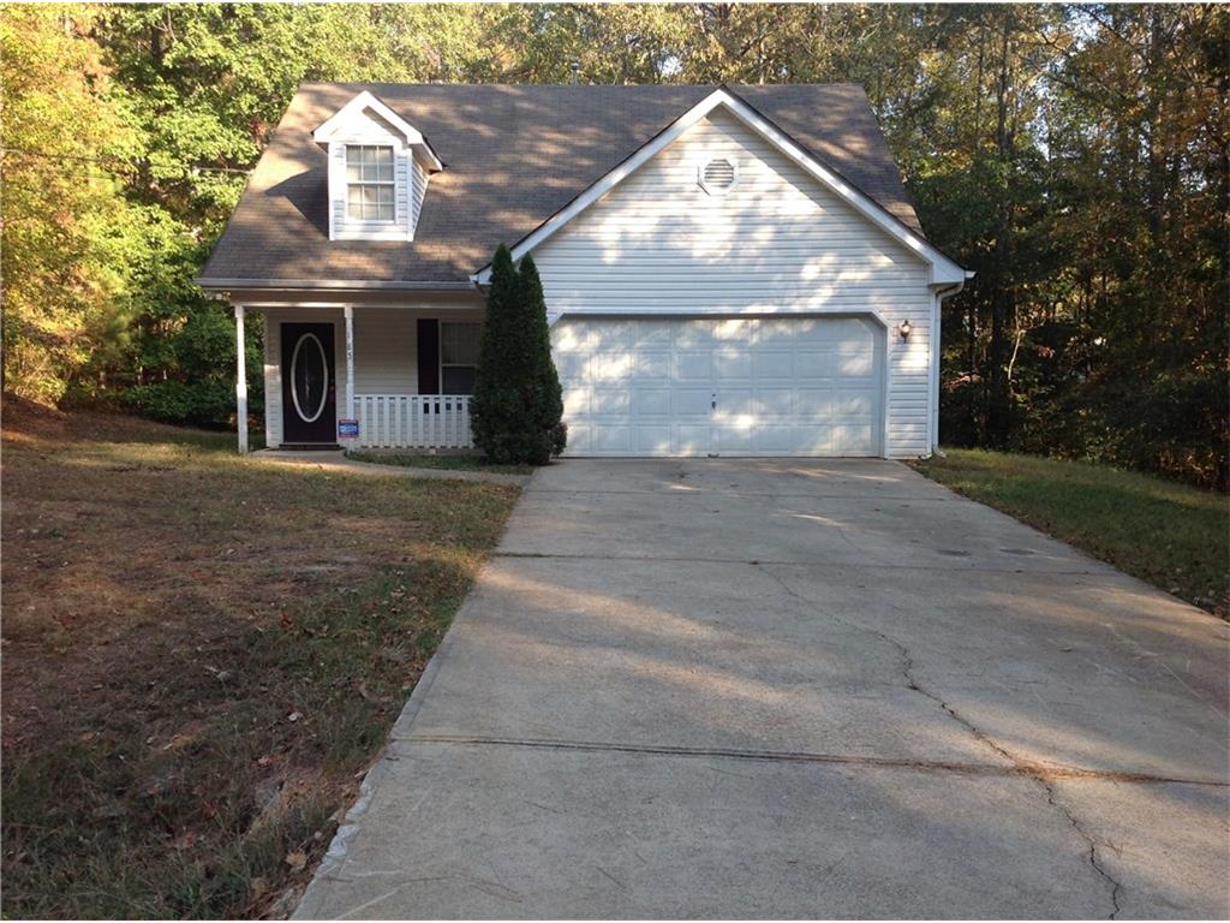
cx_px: 615
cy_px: 462
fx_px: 1244
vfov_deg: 40.7
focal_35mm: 35
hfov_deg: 52.6
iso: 50
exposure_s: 1/252
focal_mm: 4.28
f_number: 2.4
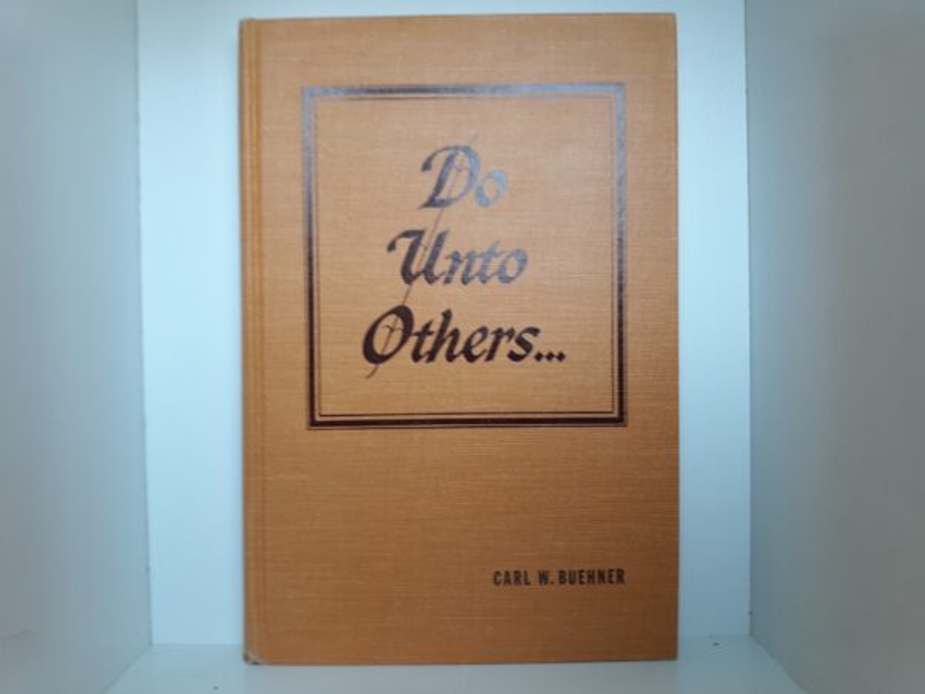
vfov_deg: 49.7
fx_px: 748
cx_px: 462
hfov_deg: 63.4
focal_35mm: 28
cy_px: 347
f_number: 1.7
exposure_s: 1/40
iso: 40
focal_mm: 3.7
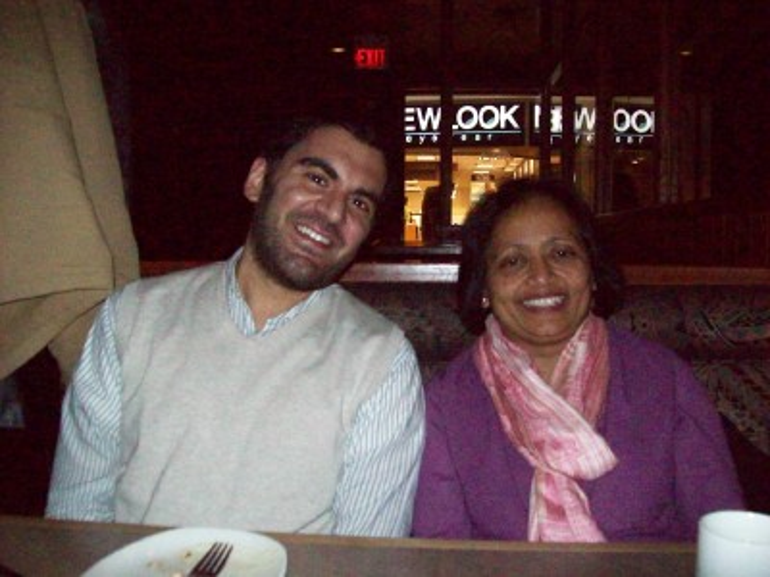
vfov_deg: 39.7
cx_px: 385
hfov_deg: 51.4
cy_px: 288
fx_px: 801
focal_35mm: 36
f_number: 2.7
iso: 800
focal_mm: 6
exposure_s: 1/128
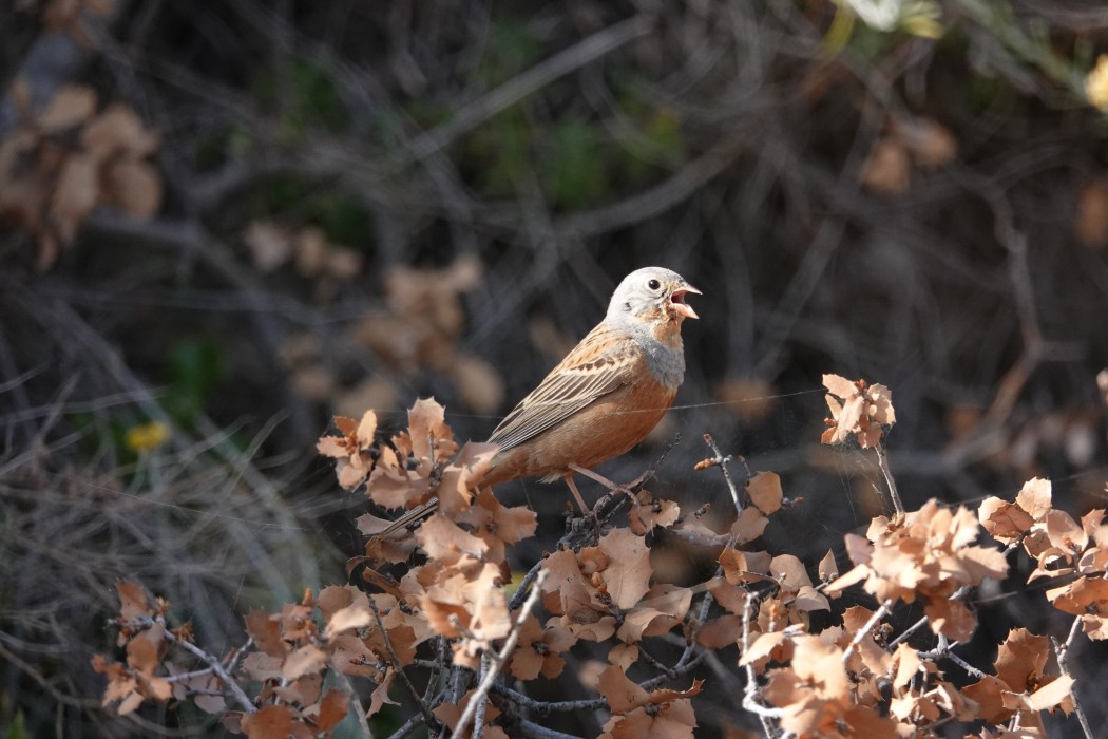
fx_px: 18465
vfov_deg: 2.3
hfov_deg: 3.4
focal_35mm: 600
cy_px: 370
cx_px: 554
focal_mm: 220
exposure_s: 1/1600
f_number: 4
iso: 800
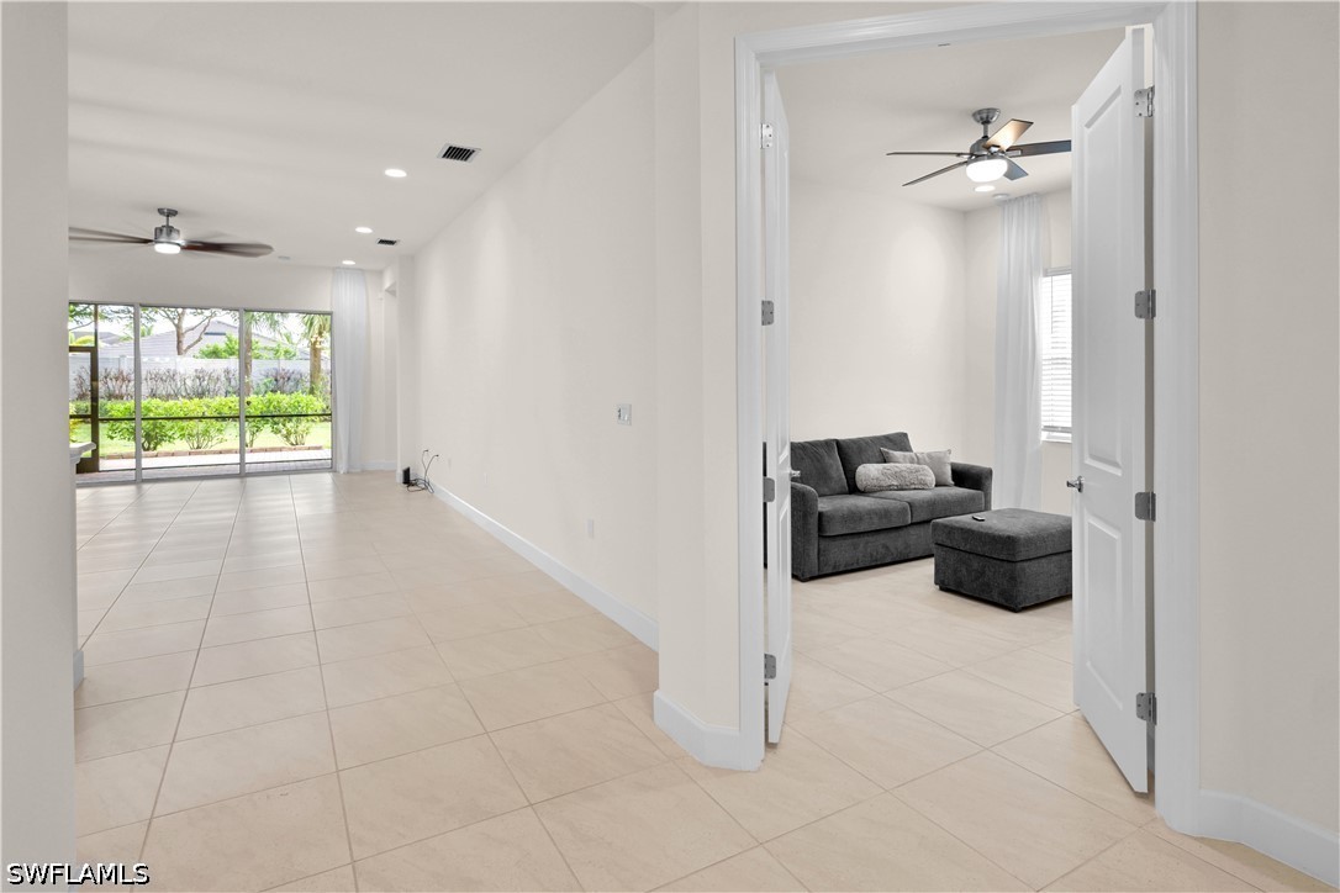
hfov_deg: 90.0
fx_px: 670
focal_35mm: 18
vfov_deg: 67.4
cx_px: 670
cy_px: 446
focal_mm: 12
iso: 100
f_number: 3.5
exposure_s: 1/30
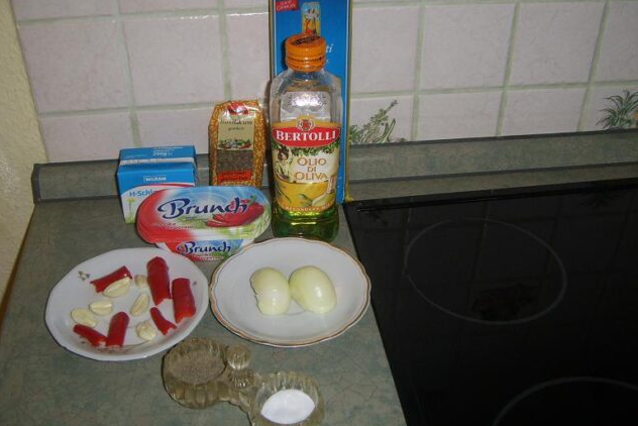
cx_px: 320
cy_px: 191
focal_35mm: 40
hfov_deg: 48.4
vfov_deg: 33.4
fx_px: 709
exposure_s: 1/30
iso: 100
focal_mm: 7.8
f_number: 2.8
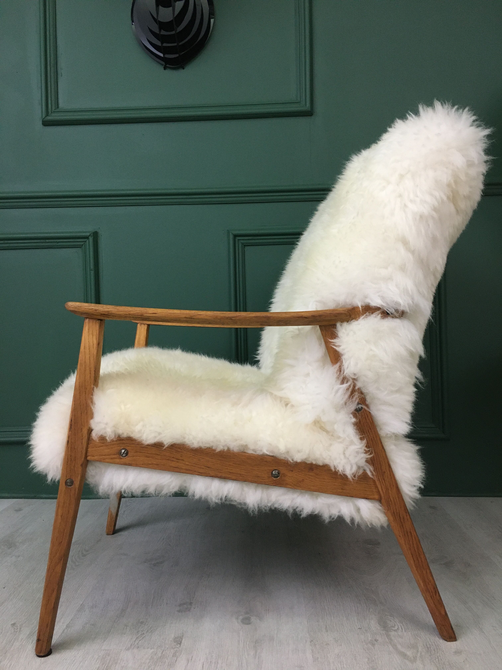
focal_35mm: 29
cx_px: 251
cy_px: 335
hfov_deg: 48.2
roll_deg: +0.8
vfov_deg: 61.7
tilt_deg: +0.3
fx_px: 561
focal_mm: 4.15
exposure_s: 1/33
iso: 160
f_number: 2.2
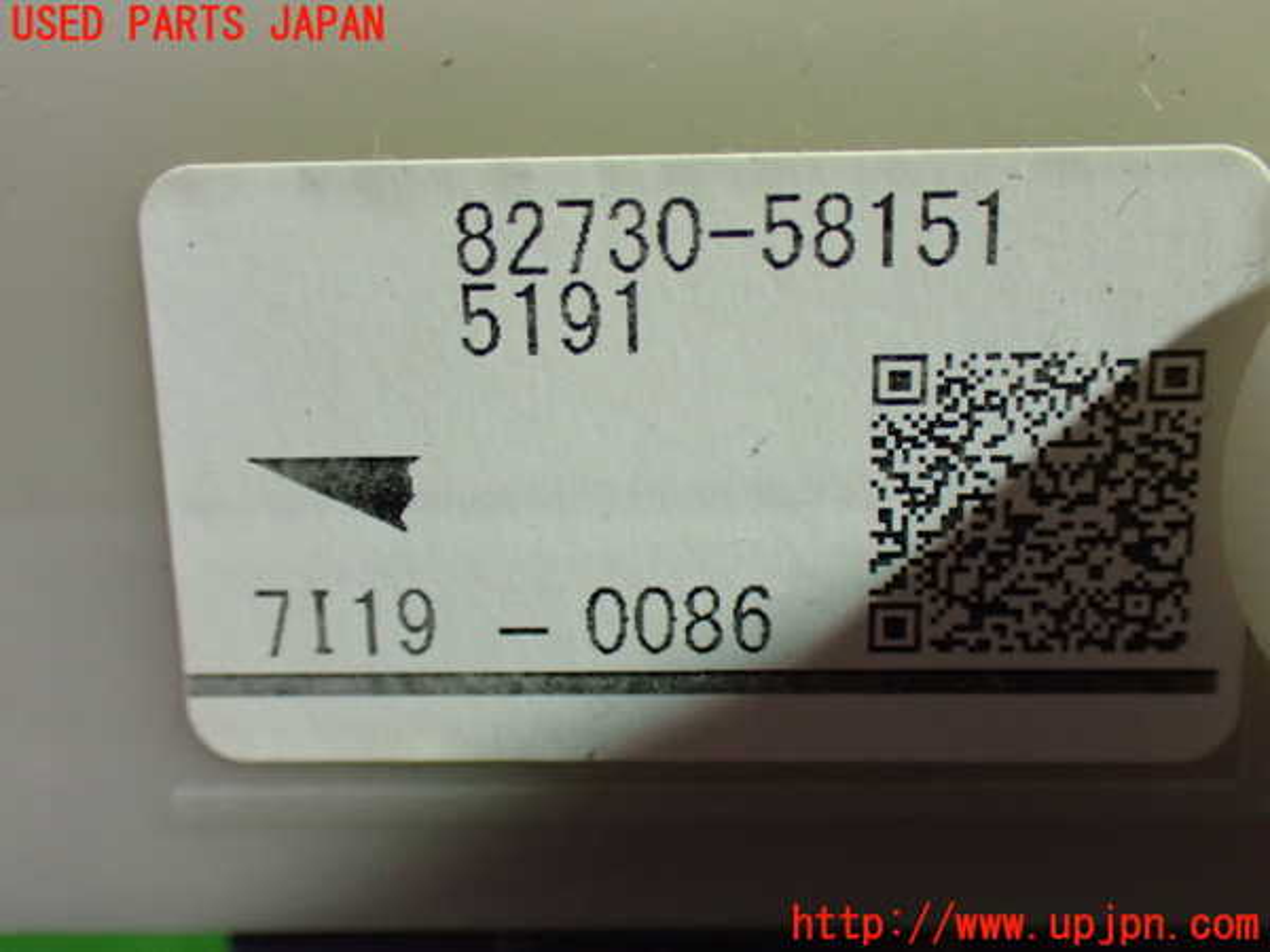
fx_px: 1504
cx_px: 635
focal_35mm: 41
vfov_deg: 35.1
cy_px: 476
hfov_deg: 45.8
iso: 800
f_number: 2.8
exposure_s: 1/40
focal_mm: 7.31
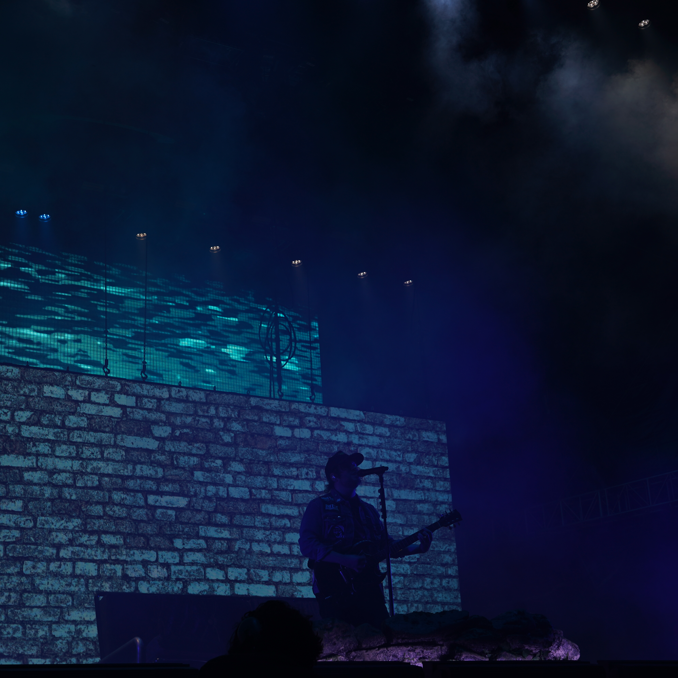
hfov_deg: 34.0
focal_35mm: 50
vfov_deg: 34.0
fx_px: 1108
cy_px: 340
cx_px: 292
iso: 100
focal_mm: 39
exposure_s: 1/100
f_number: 6.3
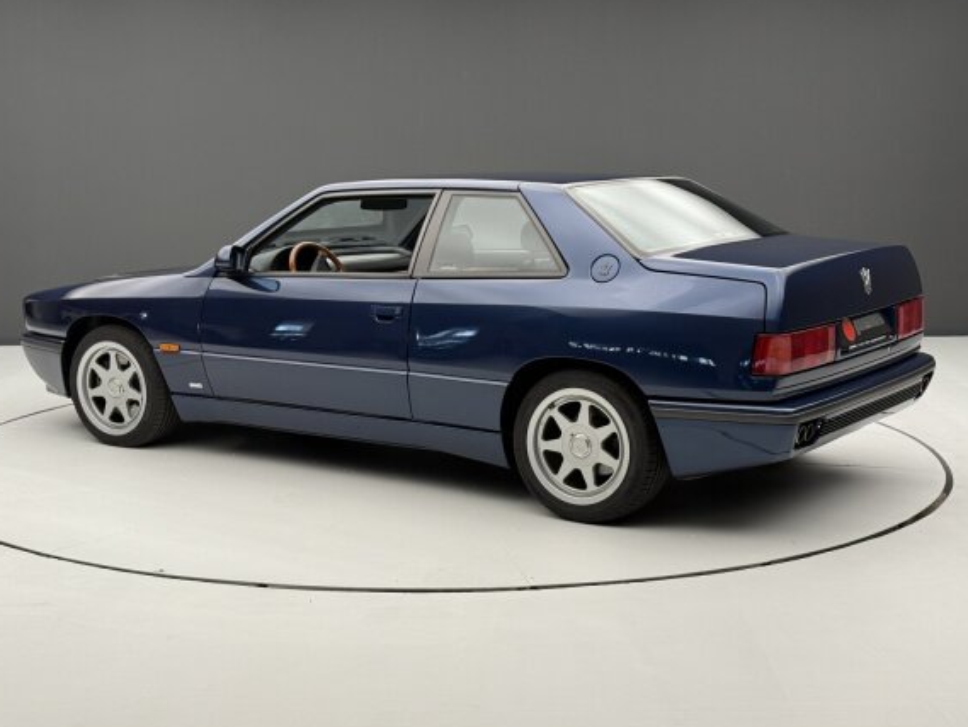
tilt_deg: -9.9
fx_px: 1510
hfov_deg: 35.5
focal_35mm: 54
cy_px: 398
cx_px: 439
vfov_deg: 27.0
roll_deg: +0.3
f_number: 1.78
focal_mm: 6.76
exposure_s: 1/49
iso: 64
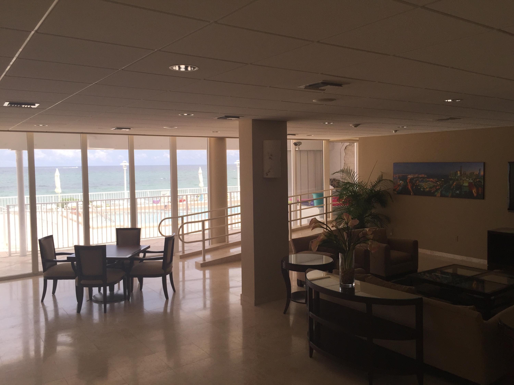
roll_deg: -0.8
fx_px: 431
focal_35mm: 29
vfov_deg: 48.2
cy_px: 192
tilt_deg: -1.6
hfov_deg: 61.7
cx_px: 257
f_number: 2.2
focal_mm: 4.15
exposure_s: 1/391
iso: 40
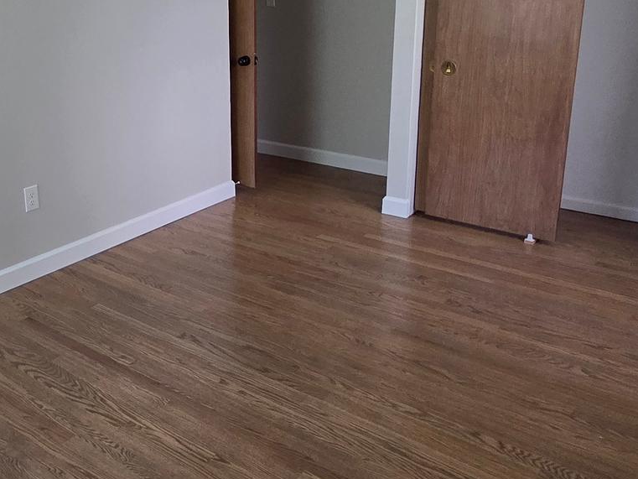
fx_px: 645
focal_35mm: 35
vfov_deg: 40.0
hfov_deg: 51.1
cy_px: 147
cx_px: 187
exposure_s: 1/120
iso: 250
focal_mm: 2.2
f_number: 2.2
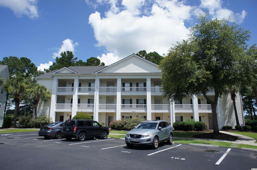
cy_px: 85
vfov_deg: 53.0
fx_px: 171
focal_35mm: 24
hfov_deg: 73.8
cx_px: 128
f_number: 5
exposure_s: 1/1250
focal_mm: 16
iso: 200
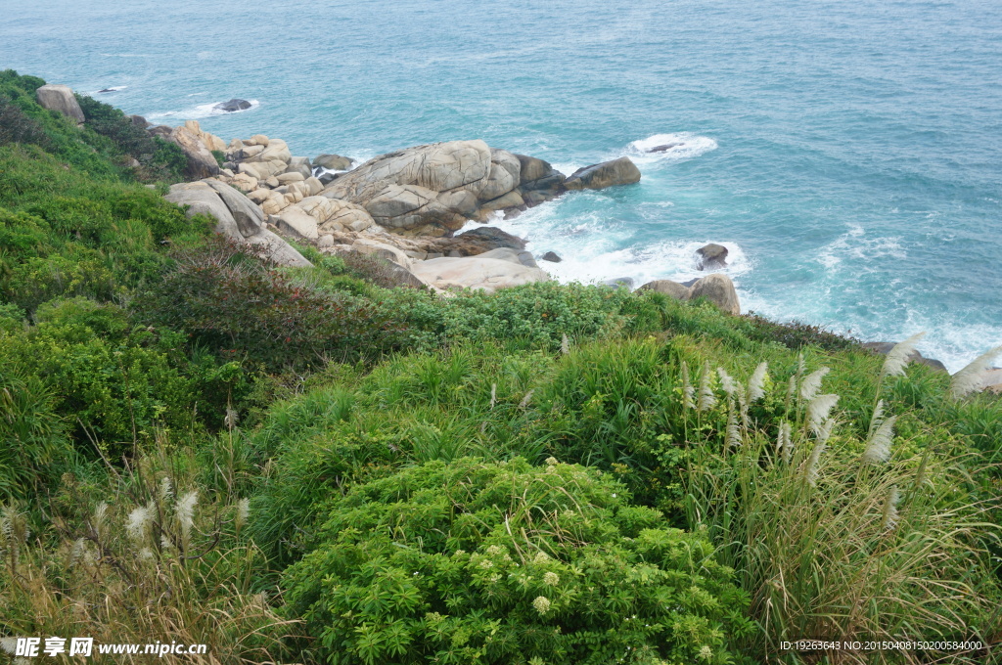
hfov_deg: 55.2
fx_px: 959
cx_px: 501
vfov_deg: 38.3
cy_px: 332
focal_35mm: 34
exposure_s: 1/80
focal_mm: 23
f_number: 9
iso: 100
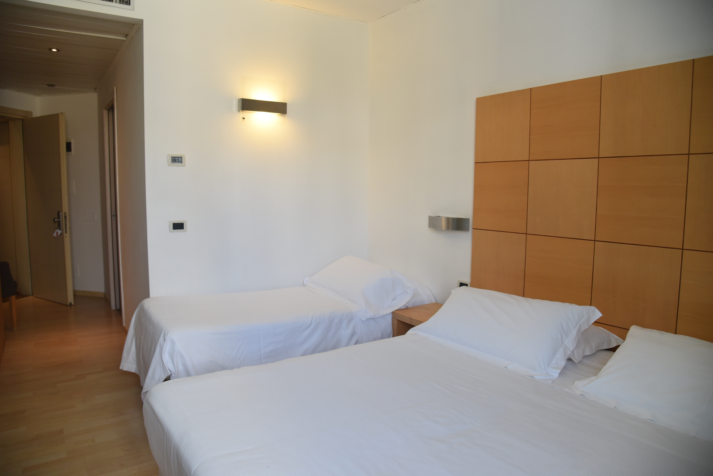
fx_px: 475
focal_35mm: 24
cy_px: 238
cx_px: 356
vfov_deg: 53.2
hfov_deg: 73.7
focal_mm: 24
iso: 1250
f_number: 4
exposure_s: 1/200
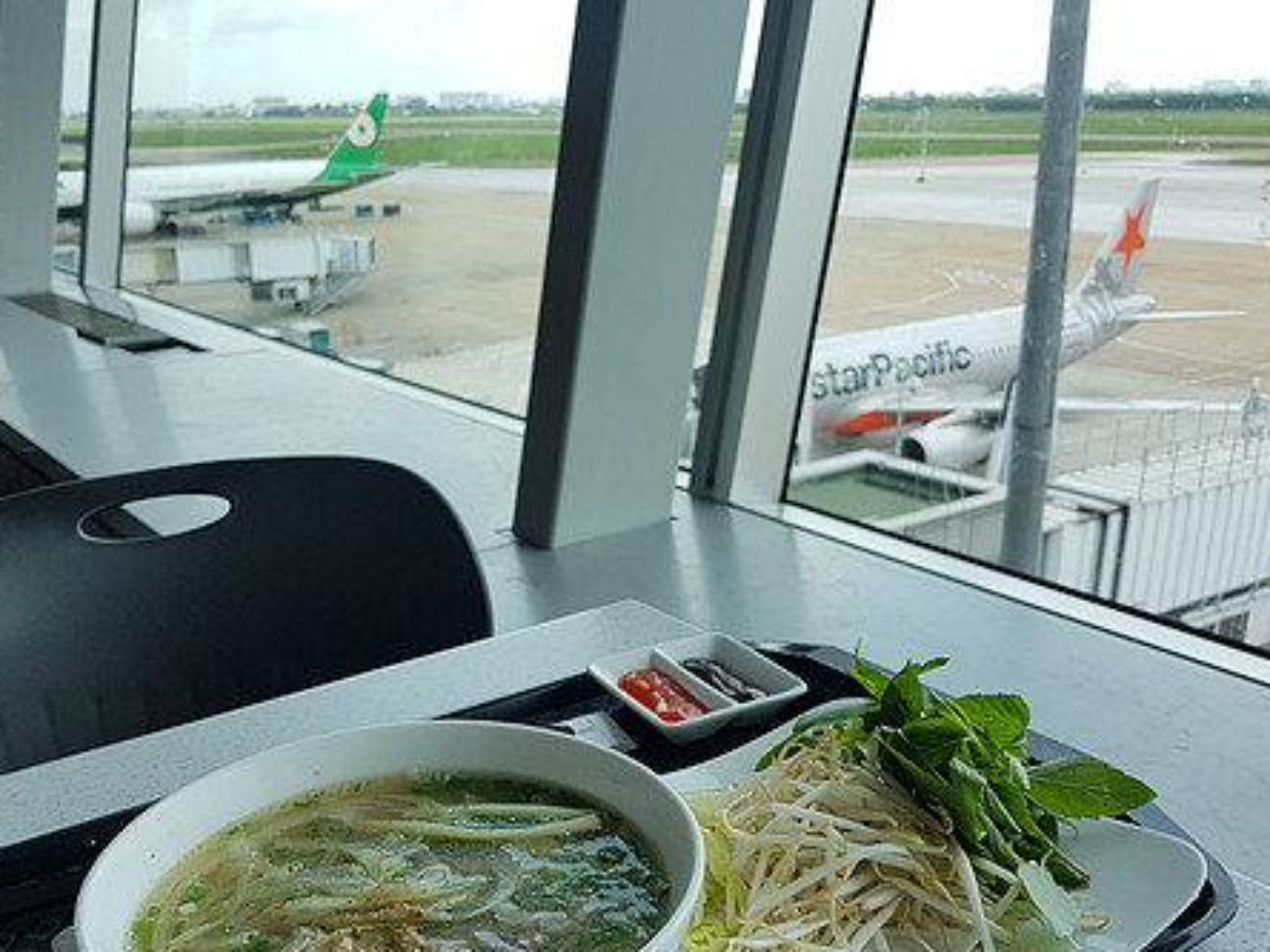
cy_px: 576
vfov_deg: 41.6
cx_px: 626
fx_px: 1247
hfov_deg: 54.0
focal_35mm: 34
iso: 40
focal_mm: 4.2
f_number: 1.7
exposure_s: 1/516
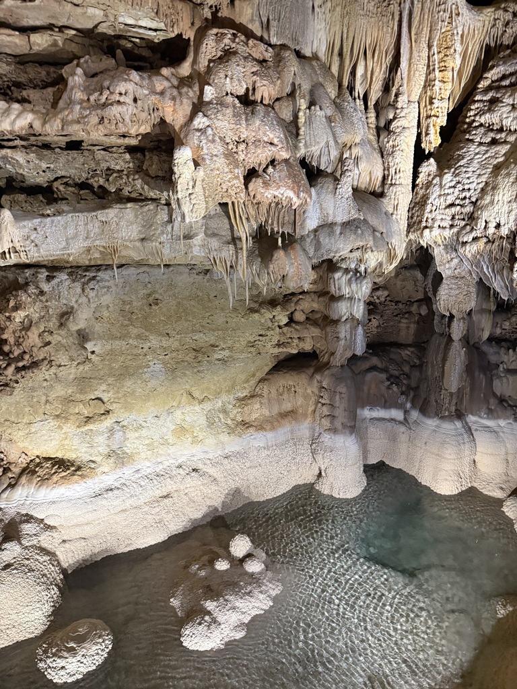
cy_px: 344
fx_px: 478
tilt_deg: -17.3
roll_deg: +1.5
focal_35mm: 24
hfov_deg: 56.8
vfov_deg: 71.6
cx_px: 258
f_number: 1.78
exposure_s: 1/44
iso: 800
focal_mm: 6.76
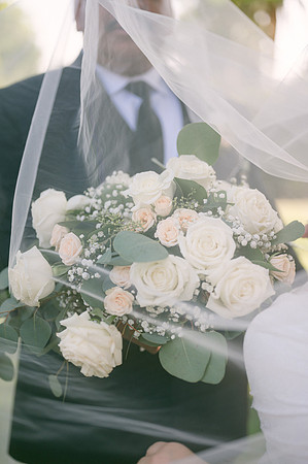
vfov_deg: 39.6
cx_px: 154
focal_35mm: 50
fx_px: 643
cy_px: 232
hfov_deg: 26.9
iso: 160
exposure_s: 1/1250
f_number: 1.8
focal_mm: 50
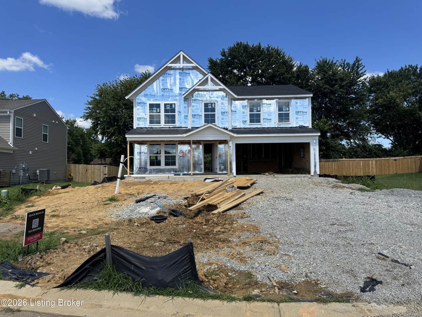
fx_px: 293
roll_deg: +1.1
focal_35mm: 24
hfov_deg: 71.6
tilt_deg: +2.3
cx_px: 211
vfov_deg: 56.8
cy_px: 158
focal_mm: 6.76
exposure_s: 1/4310
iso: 80
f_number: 1.78
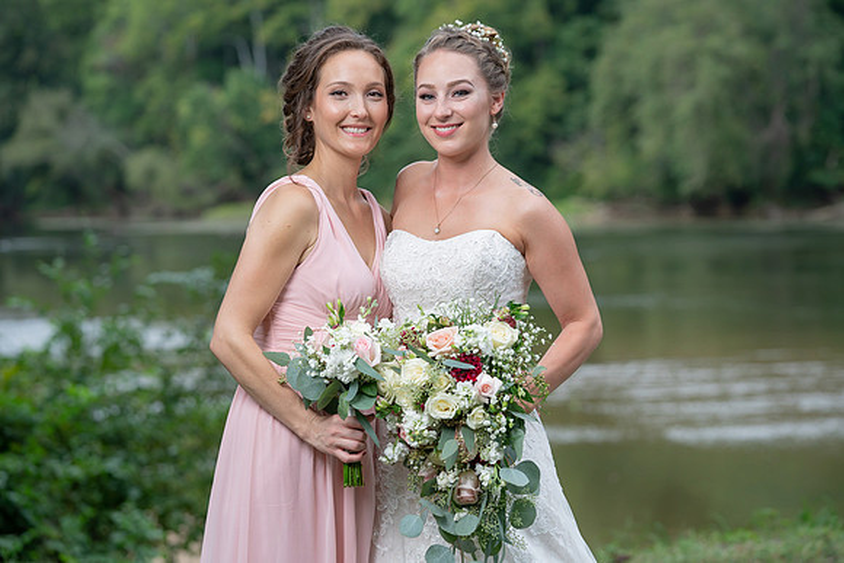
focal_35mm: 107
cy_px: 273
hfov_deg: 19.1
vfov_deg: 12.8
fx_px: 2508
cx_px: 449
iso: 100
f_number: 4
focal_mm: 100
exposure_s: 1/250
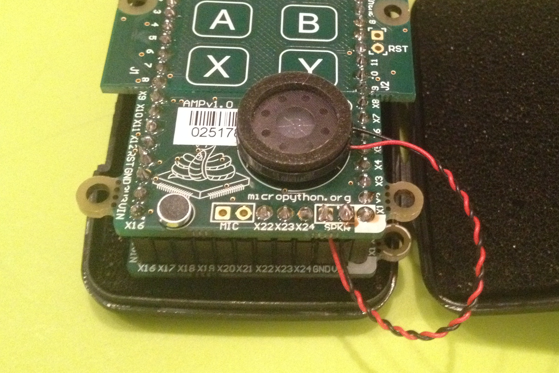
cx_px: 388
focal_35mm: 53
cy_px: 98
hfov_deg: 37.0
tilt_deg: -57.8
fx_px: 823
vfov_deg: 25.3
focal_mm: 4.28
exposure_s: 1/15
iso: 640
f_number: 2.4
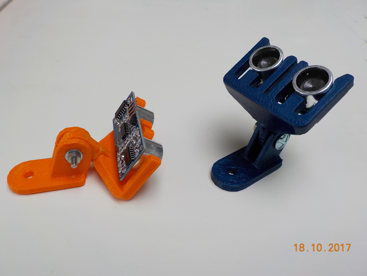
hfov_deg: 60.0
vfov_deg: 46.8
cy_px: 138
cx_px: 184
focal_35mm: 30
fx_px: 318
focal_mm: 4.1
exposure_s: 1/60
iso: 125
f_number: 3.3
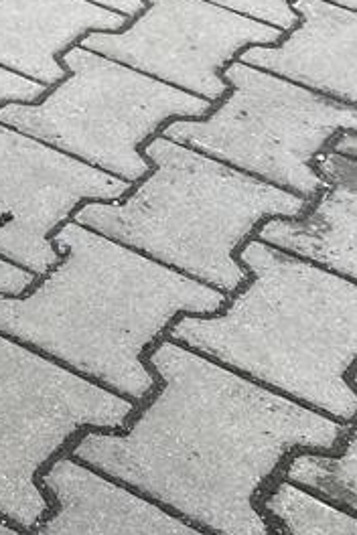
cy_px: -96
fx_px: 1844
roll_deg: +0.0
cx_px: -569
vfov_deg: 15.9
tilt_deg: -26.2
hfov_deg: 9.5
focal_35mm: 124
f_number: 1.8
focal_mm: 4.25
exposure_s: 1/221
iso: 32
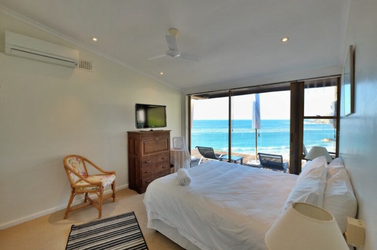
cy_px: 125
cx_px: 188
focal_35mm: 15
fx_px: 157
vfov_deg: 77.1
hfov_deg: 100.5
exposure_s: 1/30
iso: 200
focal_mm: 10
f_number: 9
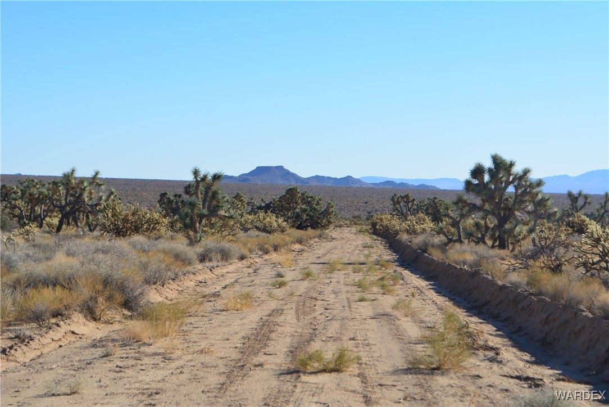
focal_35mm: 82
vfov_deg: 16.6
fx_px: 1396
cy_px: 204
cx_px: 304
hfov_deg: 24.6
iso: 200
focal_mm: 55
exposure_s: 1/400
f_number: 10
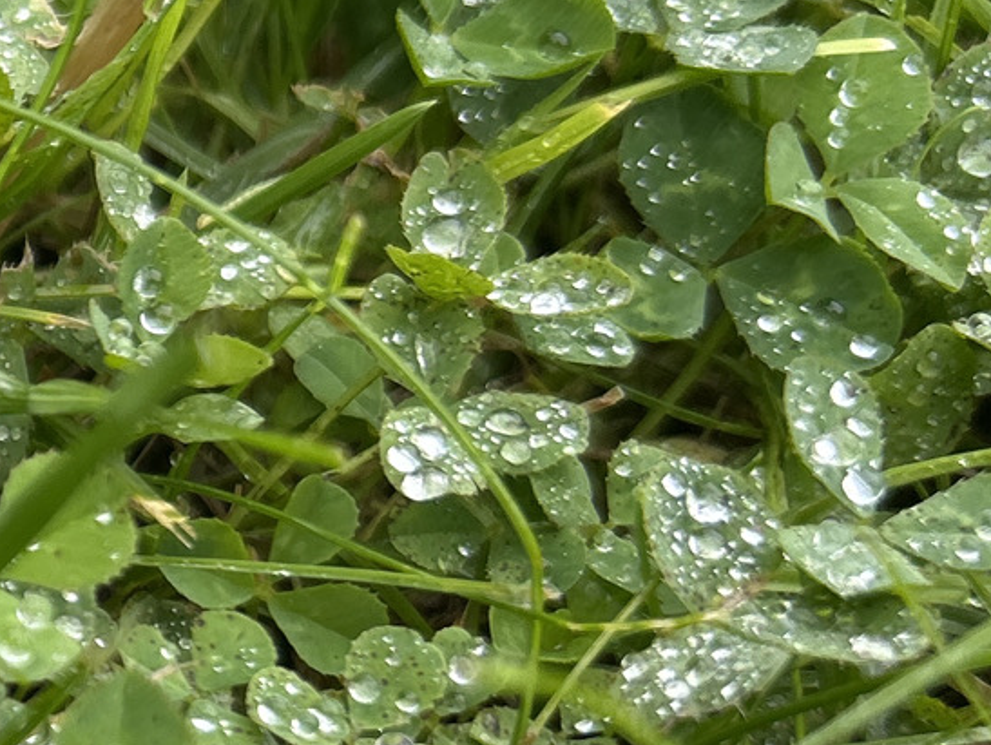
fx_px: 2721
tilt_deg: -44.4
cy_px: 511
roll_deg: -4.5
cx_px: -630
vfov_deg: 15.5
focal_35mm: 95
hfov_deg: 17.7
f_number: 1.5
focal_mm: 5.7
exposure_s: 1/718
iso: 50
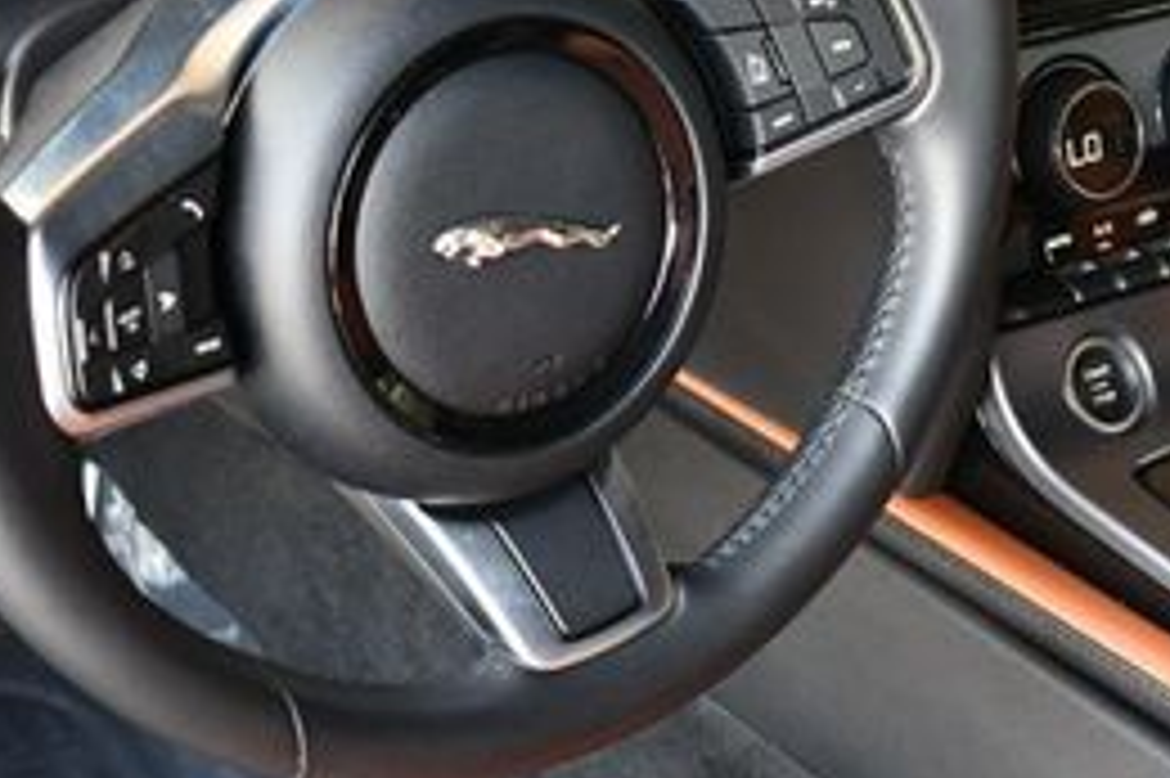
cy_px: 162
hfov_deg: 22.4
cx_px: 549
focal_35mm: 91
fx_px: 2956
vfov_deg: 14.9
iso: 800
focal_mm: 25
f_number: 4
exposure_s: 1/160
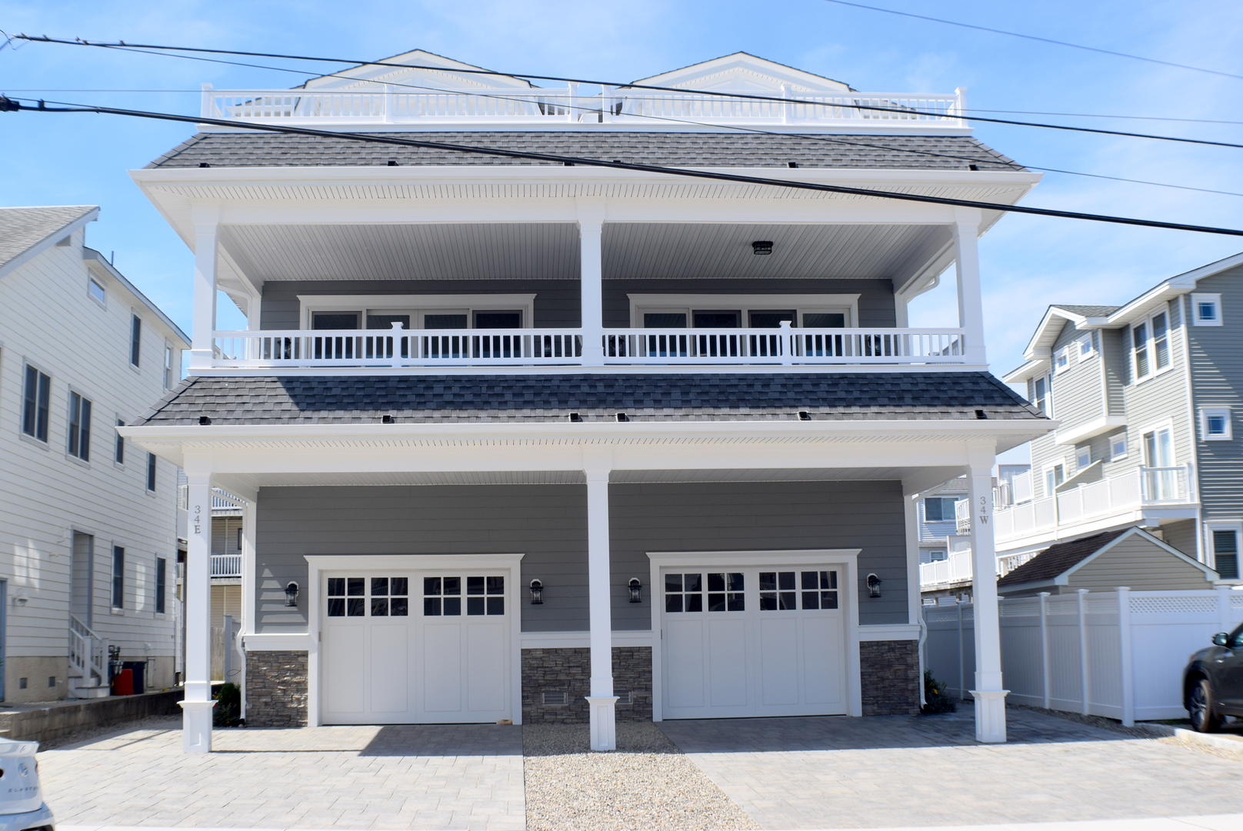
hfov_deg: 35.0
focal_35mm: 57
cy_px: 416
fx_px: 1969
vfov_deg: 23.8
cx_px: 622
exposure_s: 1/400
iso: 200
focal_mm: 38
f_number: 10
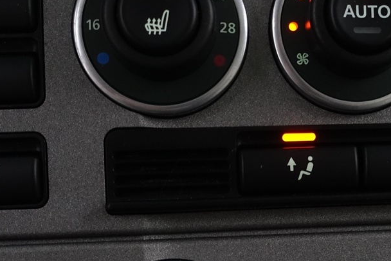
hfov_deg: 30.8
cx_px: 301
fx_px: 695
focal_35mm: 64
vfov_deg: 21.0
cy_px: 211
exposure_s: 1/30
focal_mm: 8.8
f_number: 2.5
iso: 1000
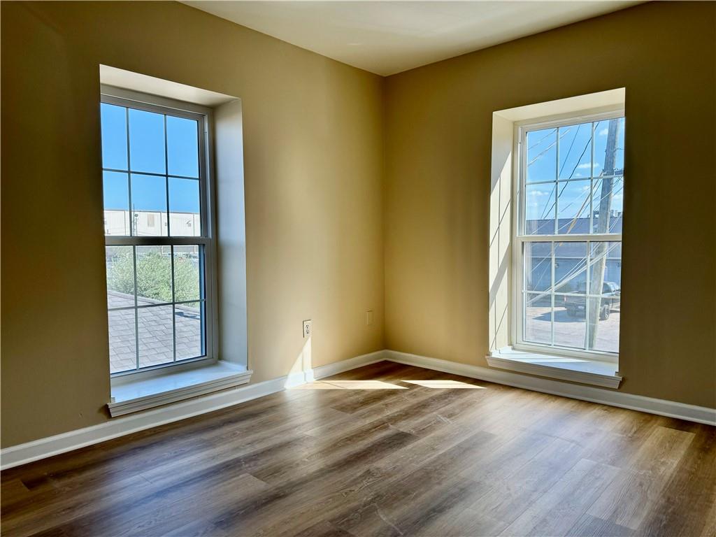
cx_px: 358
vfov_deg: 56.8
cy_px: 268
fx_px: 496
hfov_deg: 71.6
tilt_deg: -3.6
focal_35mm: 24
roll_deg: +0.1
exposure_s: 1/588
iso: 80
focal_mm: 6.76
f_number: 1.78
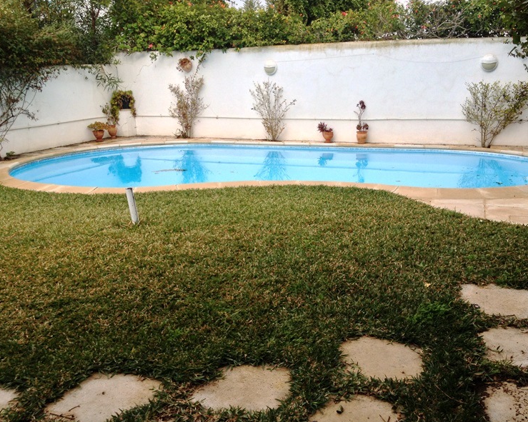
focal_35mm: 37
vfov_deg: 40.1
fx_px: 578
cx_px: 279
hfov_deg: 49.1
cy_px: 212
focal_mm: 4.28
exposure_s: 1/620
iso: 50
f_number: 2.4
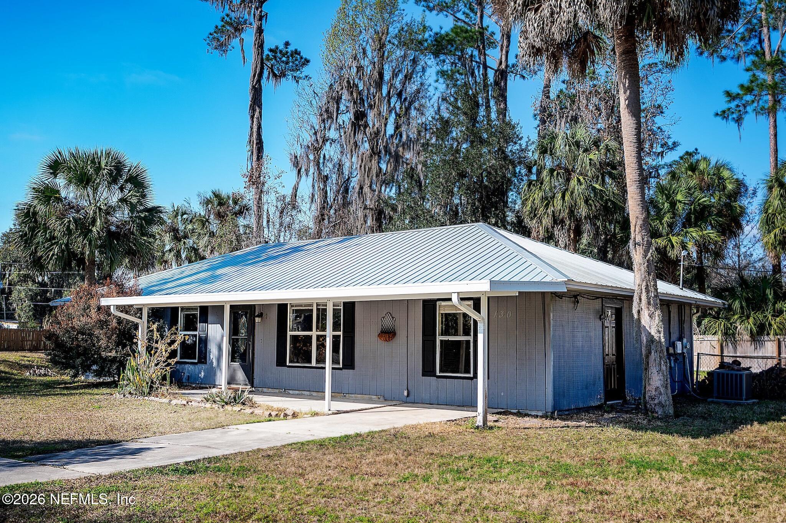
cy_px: 262
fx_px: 764
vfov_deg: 37.8
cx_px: 393
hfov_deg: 54.5
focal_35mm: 35
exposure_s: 1/1600
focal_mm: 35
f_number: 3.2
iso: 250
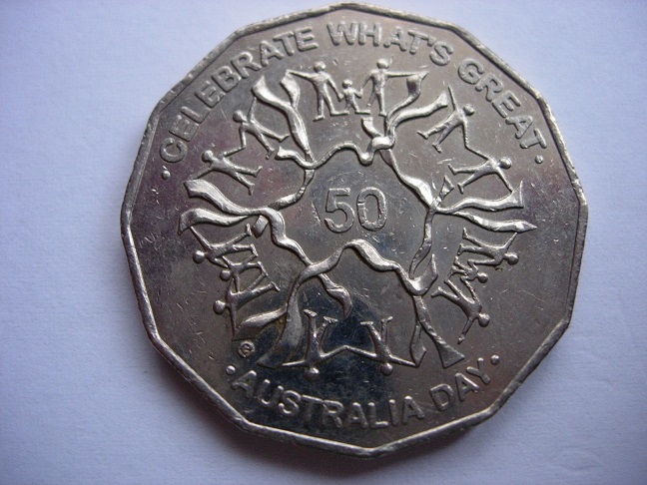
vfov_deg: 37.7
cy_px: 242
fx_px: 710
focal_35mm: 38
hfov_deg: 49.0
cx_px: 324
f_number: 2.8
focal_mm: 7.8
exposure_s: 1/28.5
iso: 200
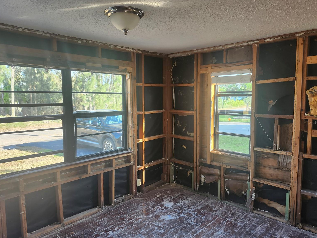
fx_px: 220
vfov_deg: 56.8
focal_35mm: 24
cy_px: 122
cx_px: 163
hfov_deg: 71.6
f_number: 1.8
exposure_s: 1/180
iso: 125
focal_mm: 5.54
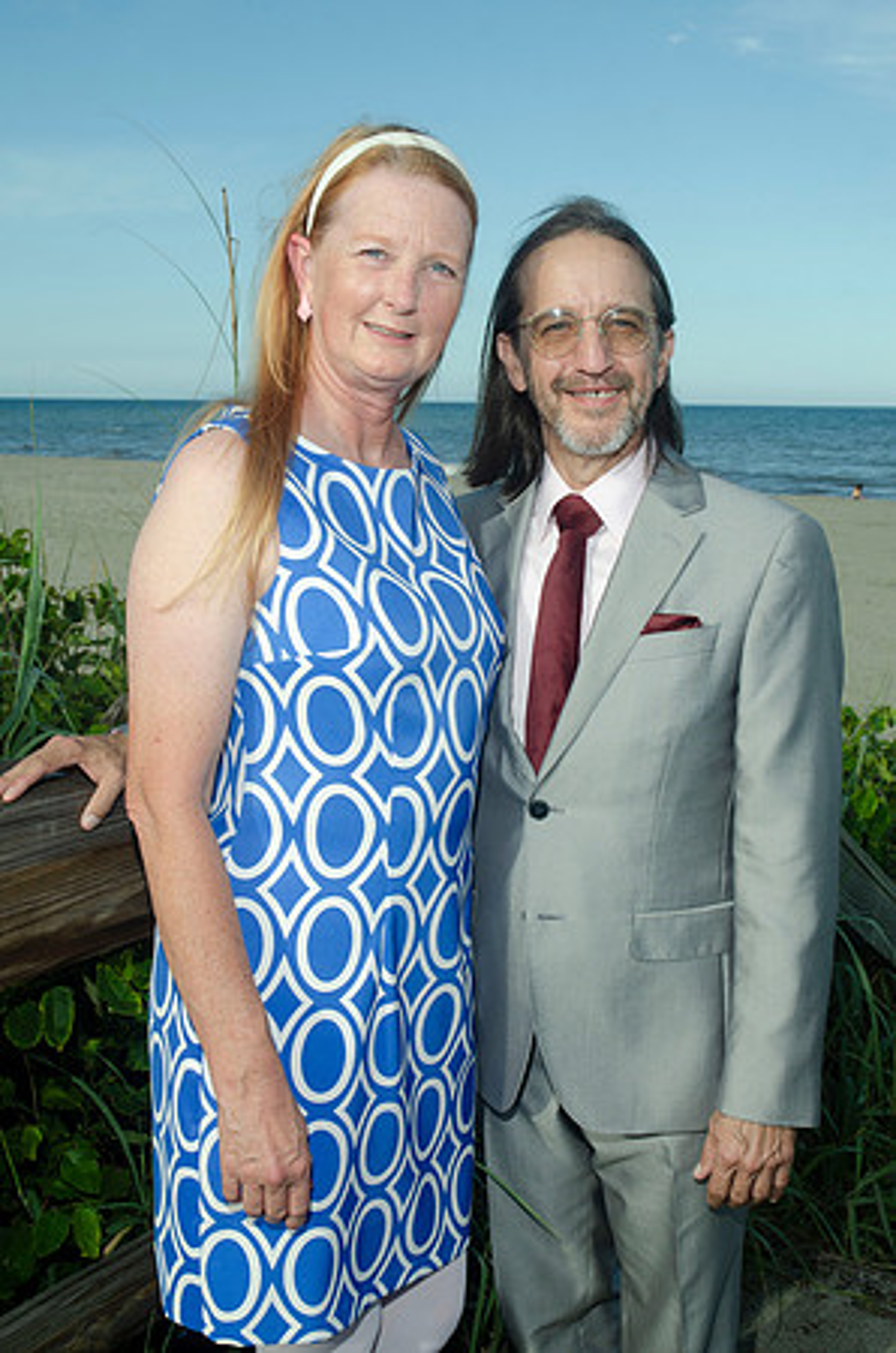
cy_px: 676
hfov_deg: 30.7
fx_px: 1631
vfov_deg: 45.0
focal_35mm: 44
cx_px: 448
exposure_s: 1/250
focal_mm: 29
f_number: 9
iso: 100
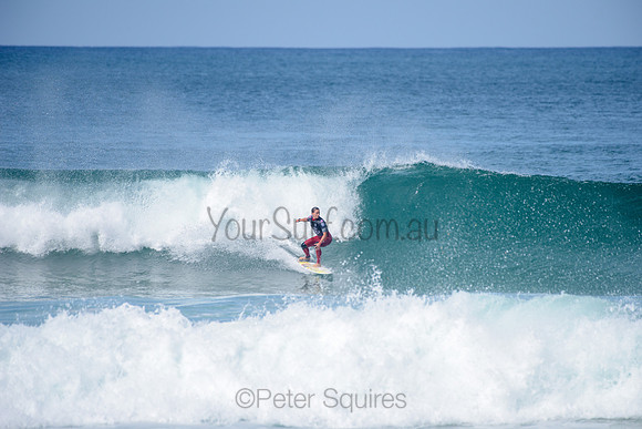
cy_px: 214
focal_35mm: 500
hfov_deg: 4.1
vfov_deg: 2.8
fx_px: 8918
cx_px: 321
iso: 250
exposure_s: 1/2500
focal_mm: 500
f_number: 6.3
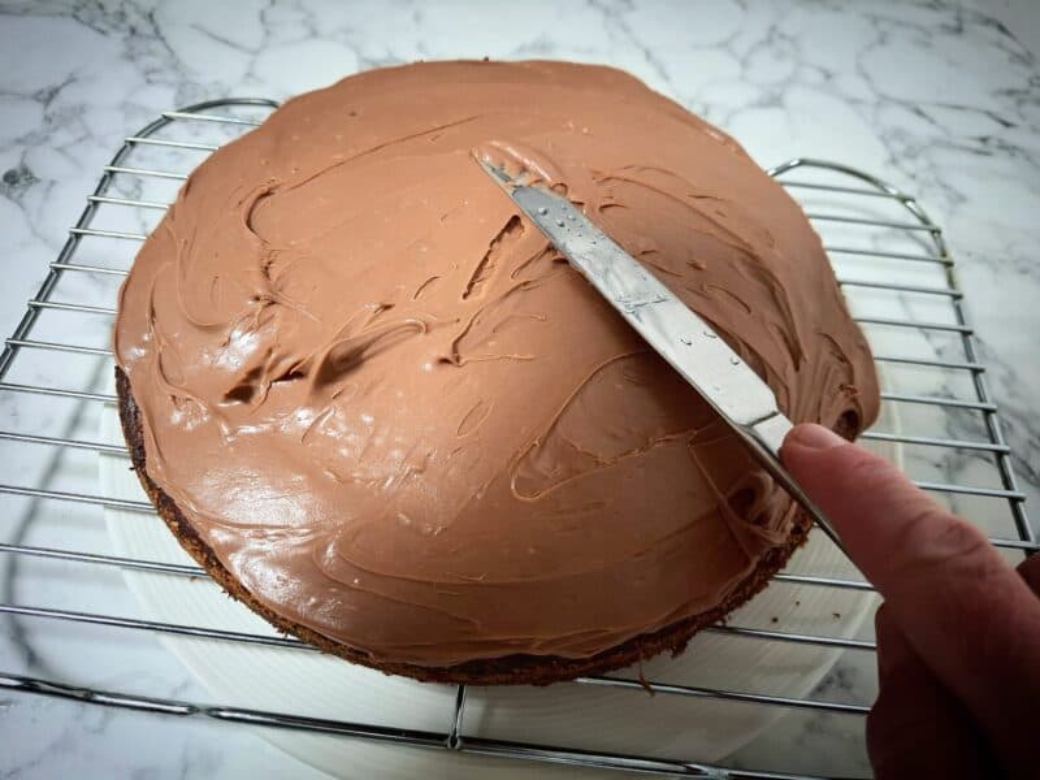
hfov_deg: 73.9
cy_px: 390
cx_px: 520
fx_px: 691
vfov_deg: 58.9
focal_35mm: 23
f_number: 1.8
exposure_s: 1/50
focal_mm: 5.54
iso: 320
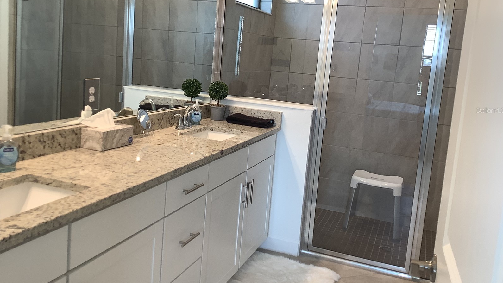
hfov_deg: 58.0
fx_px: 453
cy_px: 110
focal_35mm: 34
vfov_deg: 34.5
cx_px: 253
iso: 50
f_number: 2.4
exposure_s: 1/60
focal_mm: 3.3
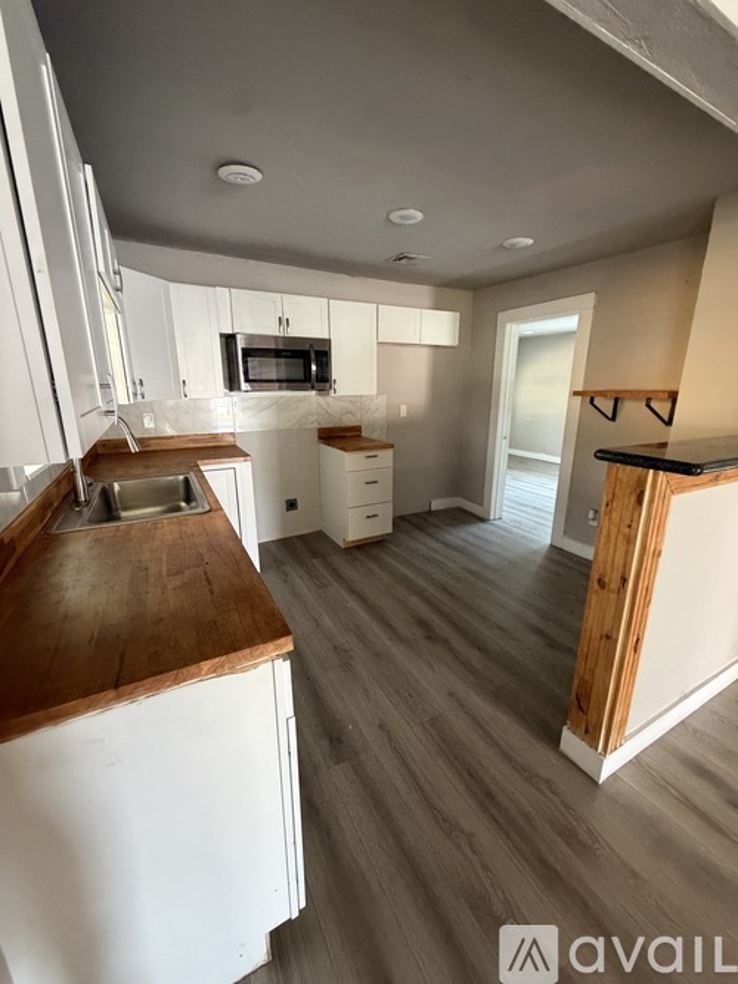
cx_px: 369
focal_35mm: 14
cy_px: 492
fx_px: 398
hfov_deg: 85.7
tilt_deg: -15.6
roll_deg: -0.5
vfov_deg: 102.1
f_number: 2.2
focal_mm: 2.22
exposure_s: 1/60
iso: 640
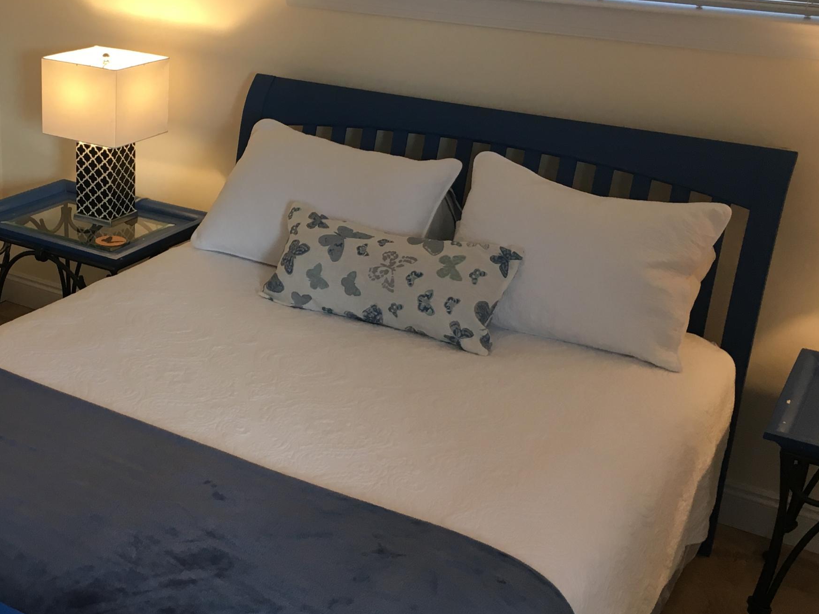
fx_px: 1183
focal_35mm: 50
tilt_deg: -19.4
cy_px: 277
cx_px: 201
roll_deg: -1.3
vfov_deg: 29.1
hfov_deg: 37.2
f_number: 2.2
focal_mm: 4.15
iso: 50
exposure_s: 1/30
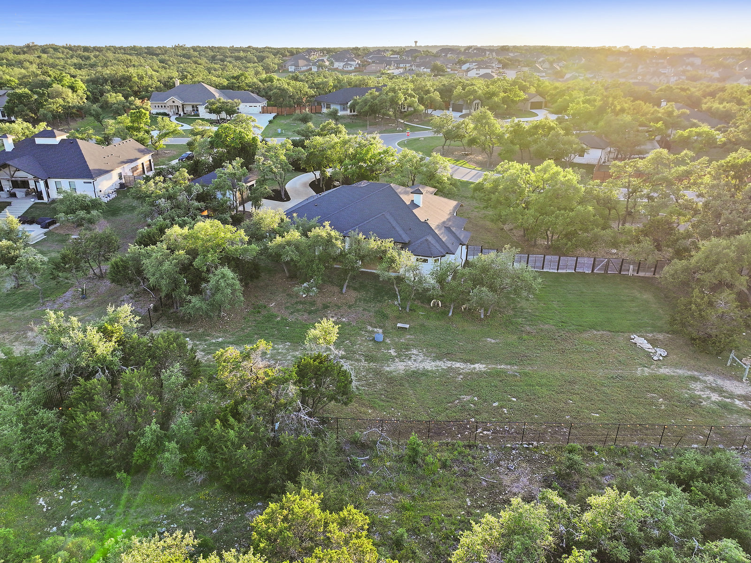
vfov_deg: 56.8
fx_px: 521
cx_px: 376
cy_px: 282
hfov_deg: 71.6
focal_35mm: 24
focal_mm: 12.29
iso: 400
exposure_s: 1/320
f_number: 2.8
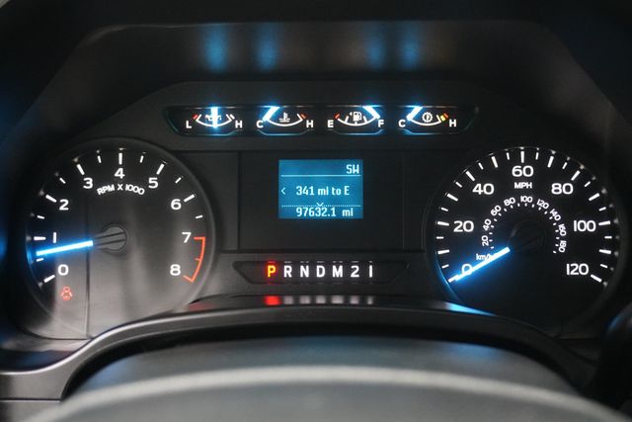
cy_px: 211
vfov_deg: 31.9
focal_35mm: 42
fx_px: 737
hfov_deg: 46.4
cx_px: 316
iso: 6400
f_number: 4.5
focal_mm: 28
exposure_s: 1/160
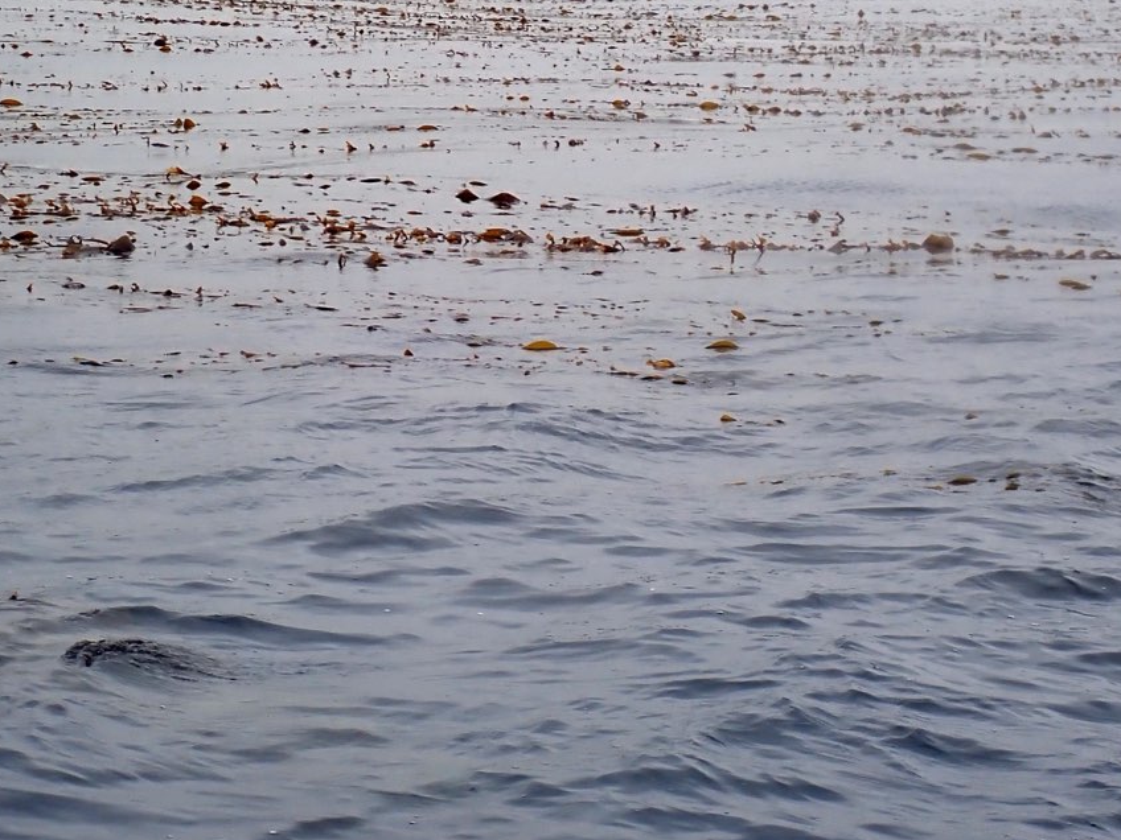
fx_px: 5343
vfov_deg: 9.0
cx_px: 408
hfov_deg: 12.0
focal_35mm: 165
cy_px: 312
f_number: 6.3
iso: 100
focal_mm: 18
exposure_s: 1/500
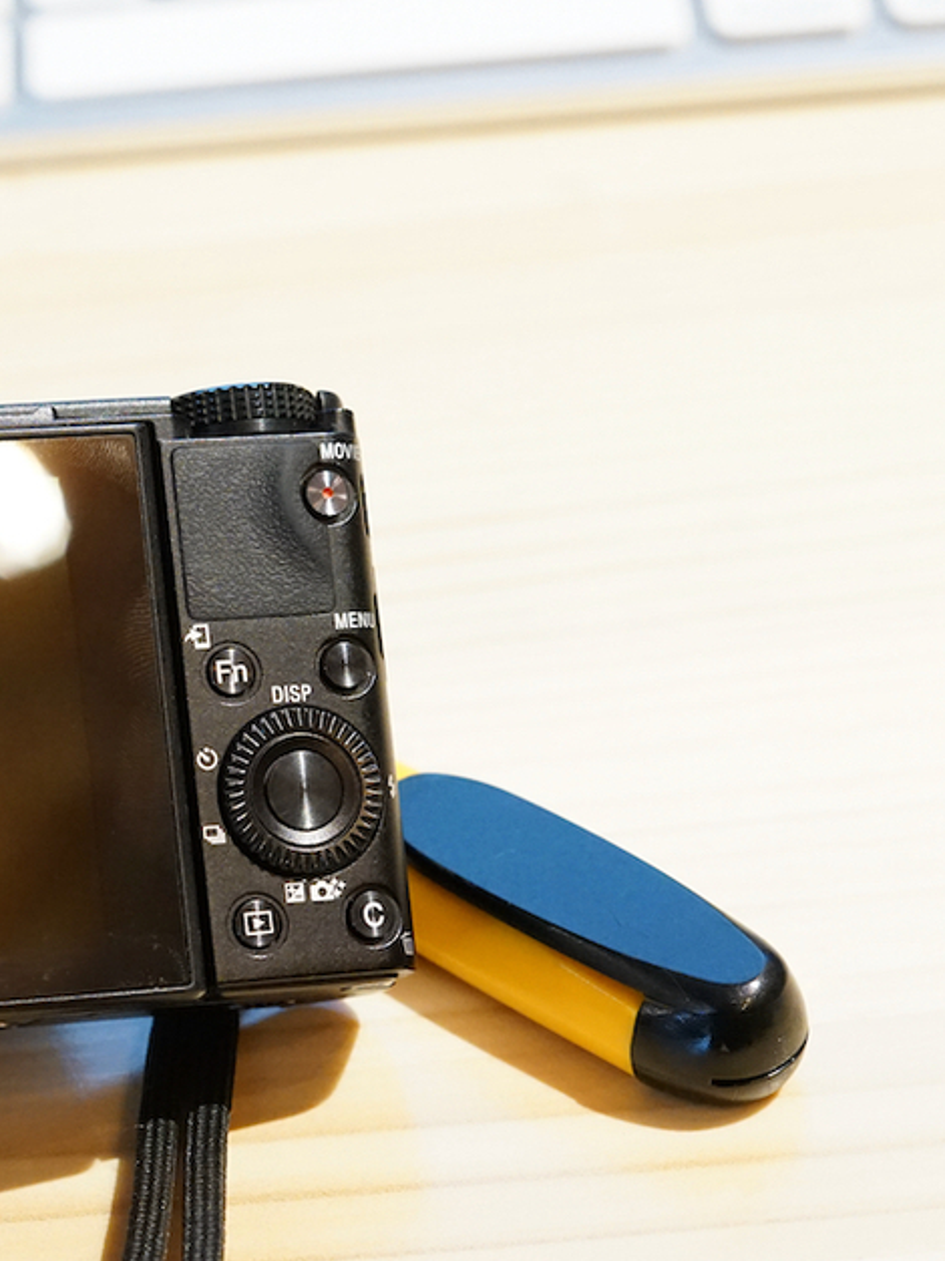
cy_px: 775
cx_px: -44
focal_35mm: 92
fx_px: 3350
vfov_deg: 21.3
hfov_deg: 15.7
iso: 5000
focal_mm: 50
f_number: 5.6
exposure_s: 1/60
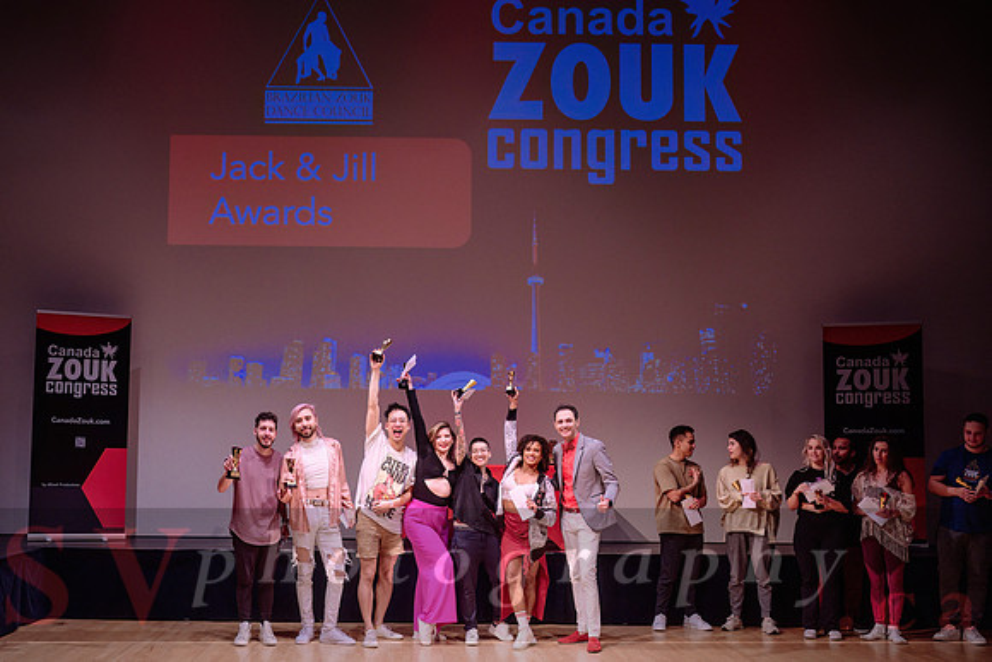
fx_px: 1160
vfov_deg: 31.8
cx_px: 412
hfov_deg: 46.1
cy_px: 379
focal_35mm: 42
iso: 1000
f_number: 3.2
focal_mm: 36
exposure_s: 1/400
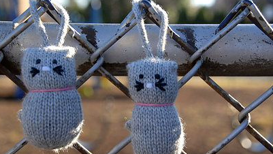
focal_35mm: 98
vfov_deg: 12.4
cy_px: 107
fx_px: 710
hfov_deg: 21.8
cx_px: 150
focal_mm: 50
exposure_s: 1/160
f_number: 6.3
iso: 100
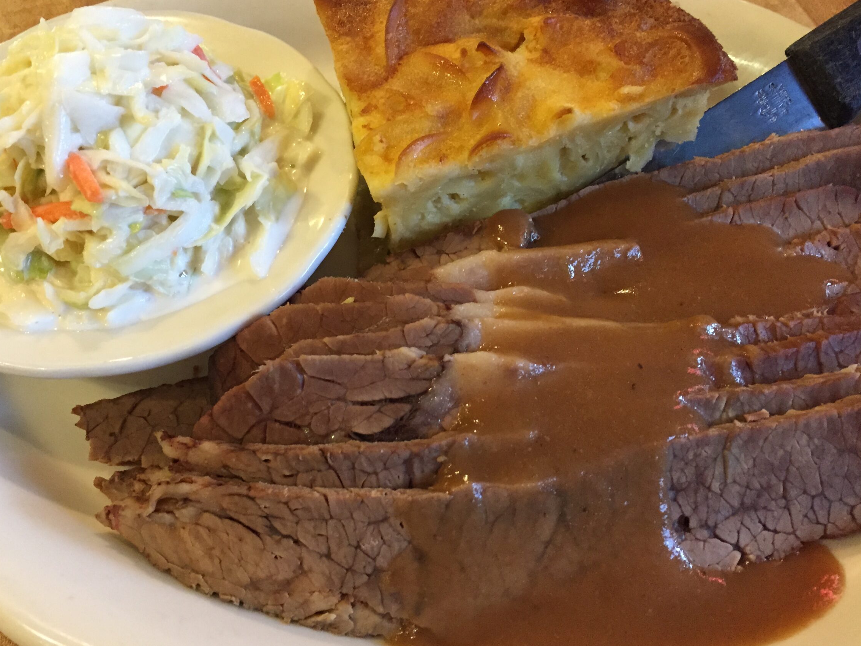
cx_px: 412
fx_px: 821
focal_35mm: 33
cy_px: 329
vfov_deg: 42.9
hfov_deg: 55.3
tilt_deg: -57.1
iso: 250
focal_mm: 4.15
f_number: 2.2
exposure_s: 1/30
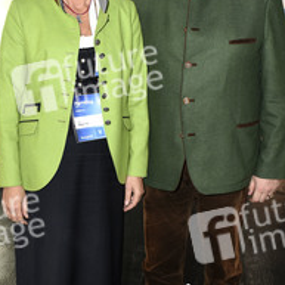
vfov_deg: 29.5
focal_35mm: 58
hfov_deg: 29.5
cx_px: 130
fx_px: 540
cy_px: 155
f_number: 4.5
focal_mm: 22
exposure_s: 1/100
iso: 400
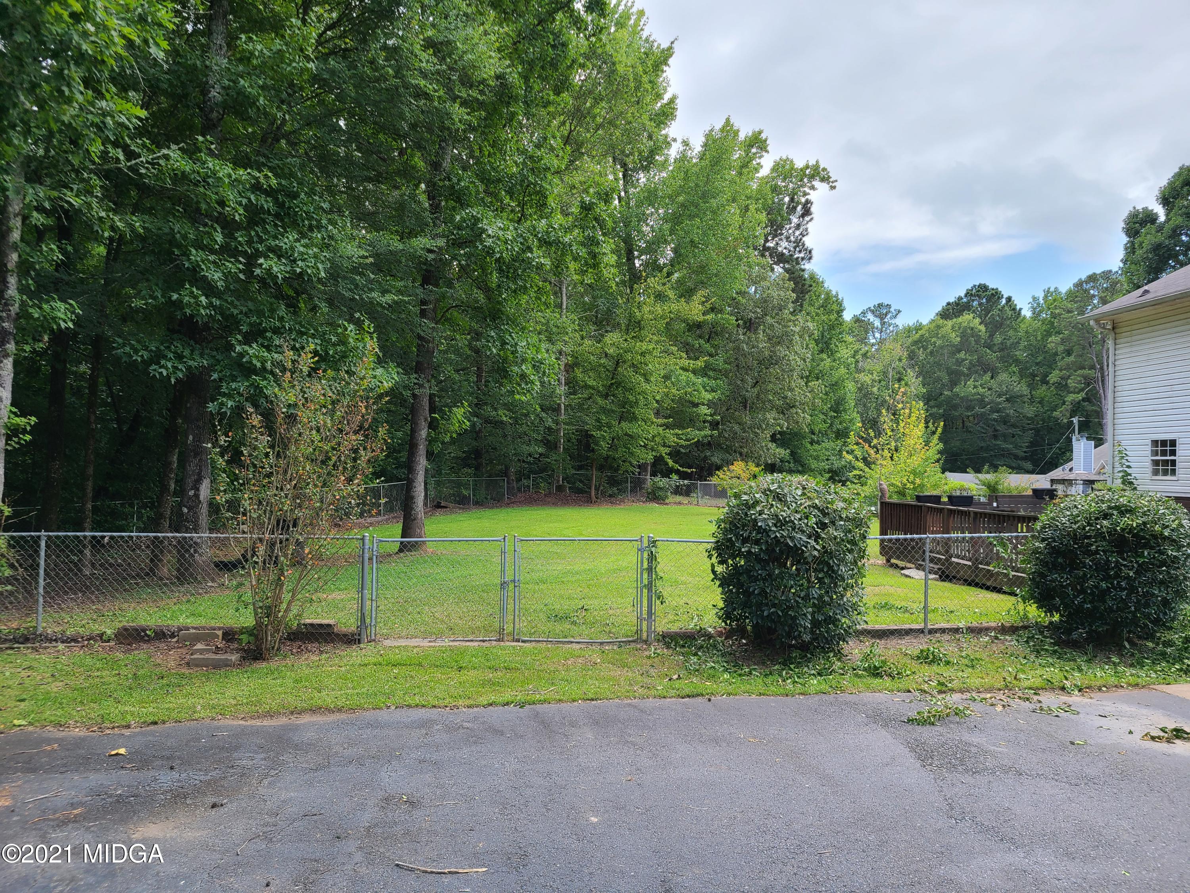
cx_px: 595
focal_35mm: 26
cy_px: 446
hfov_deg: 67.3
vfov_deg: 53.1
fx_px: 894
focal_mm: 5.4
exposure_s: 1/682
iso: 40
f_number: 1.8
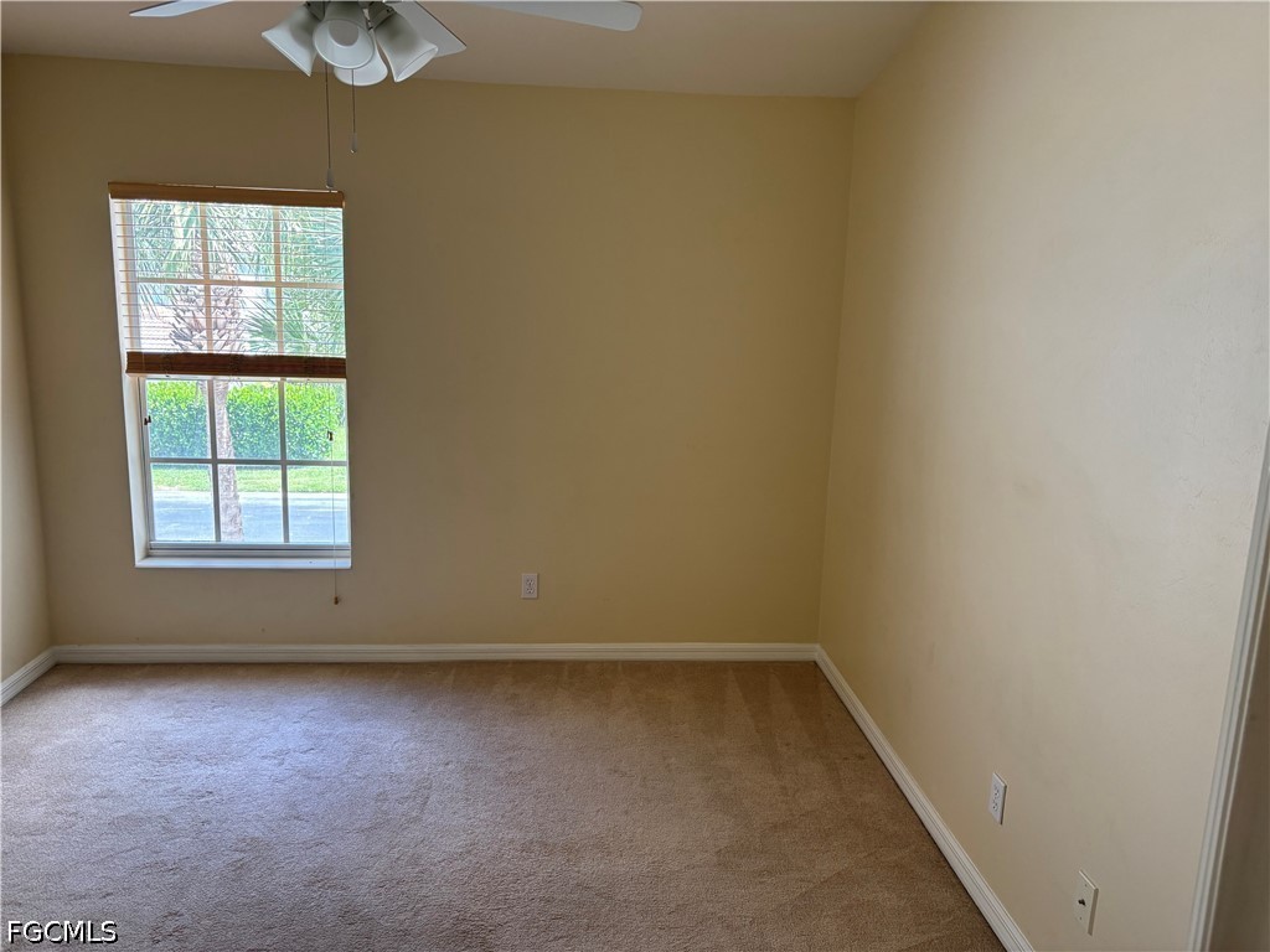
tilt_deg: -11.8
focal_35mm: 26
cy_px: 476
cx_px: 635
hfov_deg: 67.3
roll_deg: -1.8
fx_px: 954
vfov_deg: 53.1
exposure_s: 1/114
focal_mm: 5.96
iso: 125
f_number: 1.6
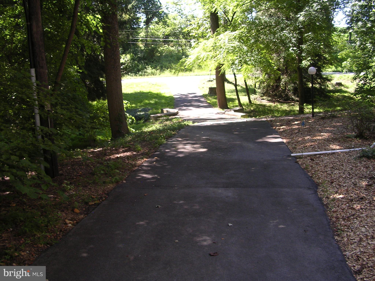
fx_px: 412
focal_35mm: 38
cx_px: 188
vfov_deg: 37.7
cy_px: 140
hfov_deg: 49.0
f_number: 2.8
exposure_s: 1/95.1
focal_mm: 5.8
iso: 100
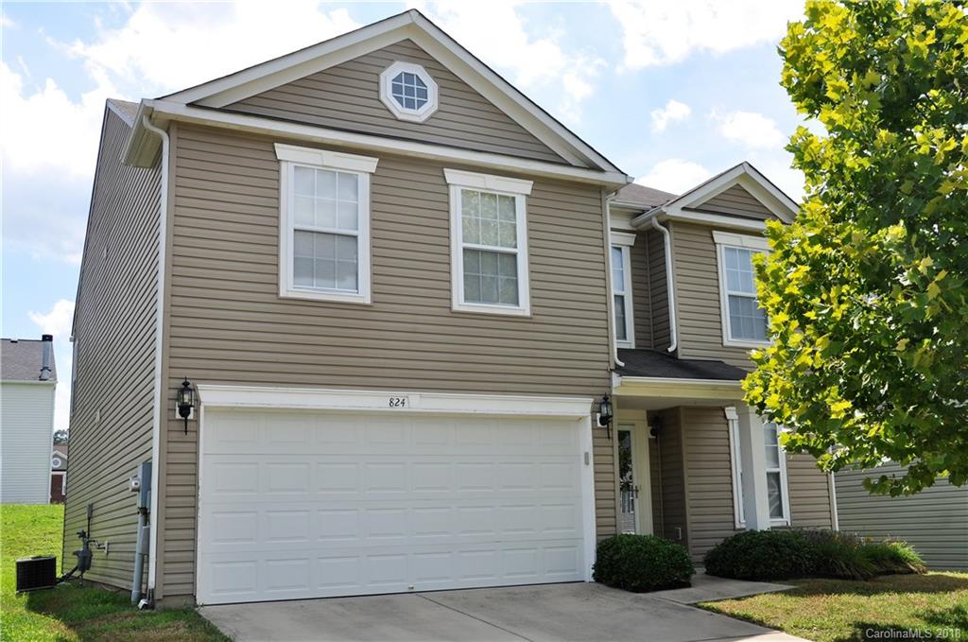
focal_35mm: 33
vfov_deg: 39.8
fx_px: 886
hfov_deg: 57.3
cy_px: 321
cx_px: 484
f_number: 13
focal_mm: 22
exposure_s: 1/160
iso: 200
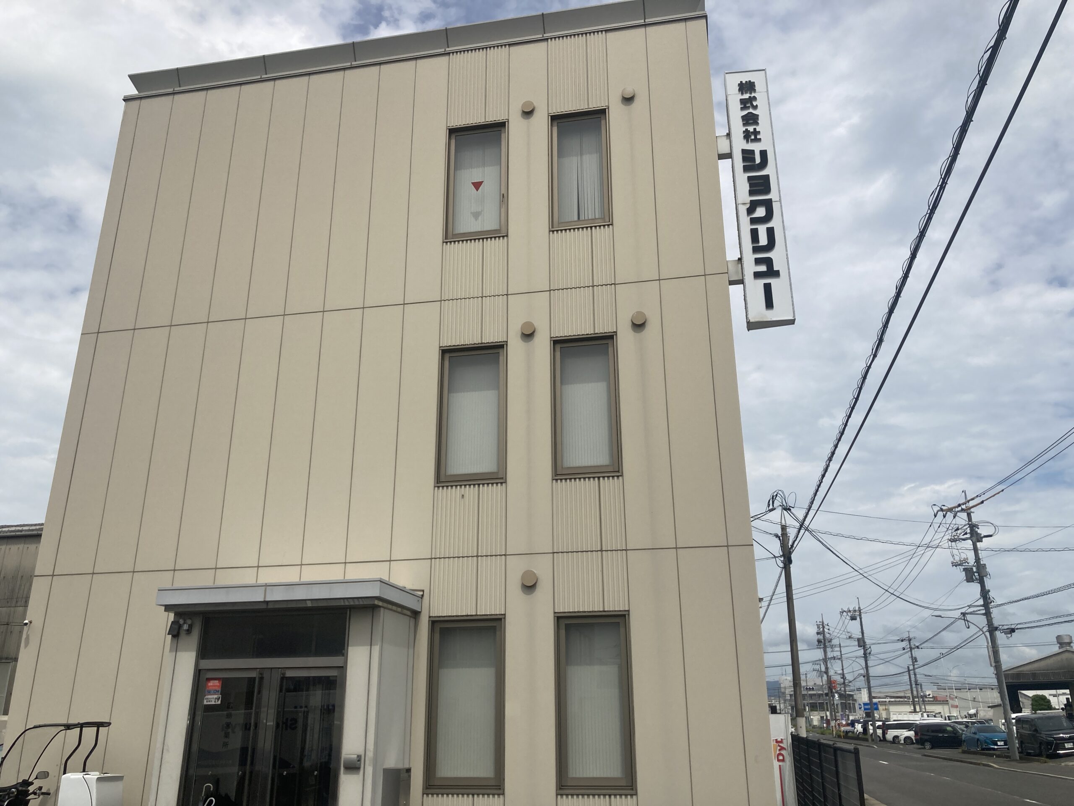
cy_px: 403
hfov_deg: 63.4
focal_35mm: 28
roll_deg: -0.1
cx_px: 537
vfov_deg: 49.7
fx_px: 869
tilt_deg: +21.6
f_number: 1.8
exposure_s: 1/4808
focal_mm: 3.99
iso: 25
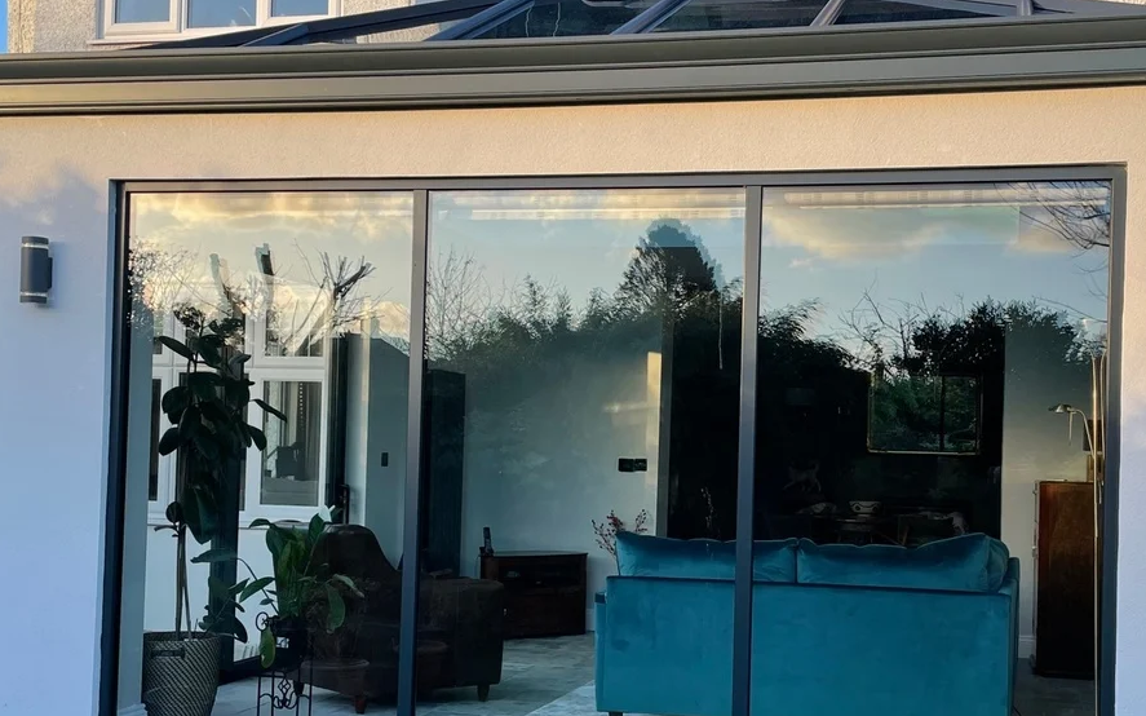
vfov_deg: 27.3
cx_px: 654
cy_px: 441
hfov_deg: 42.6
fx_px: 1468
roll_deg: -1.4
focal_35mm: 47
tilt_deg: +0.8
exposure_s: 1/606
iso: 32
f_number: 1.6
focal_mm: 4.2
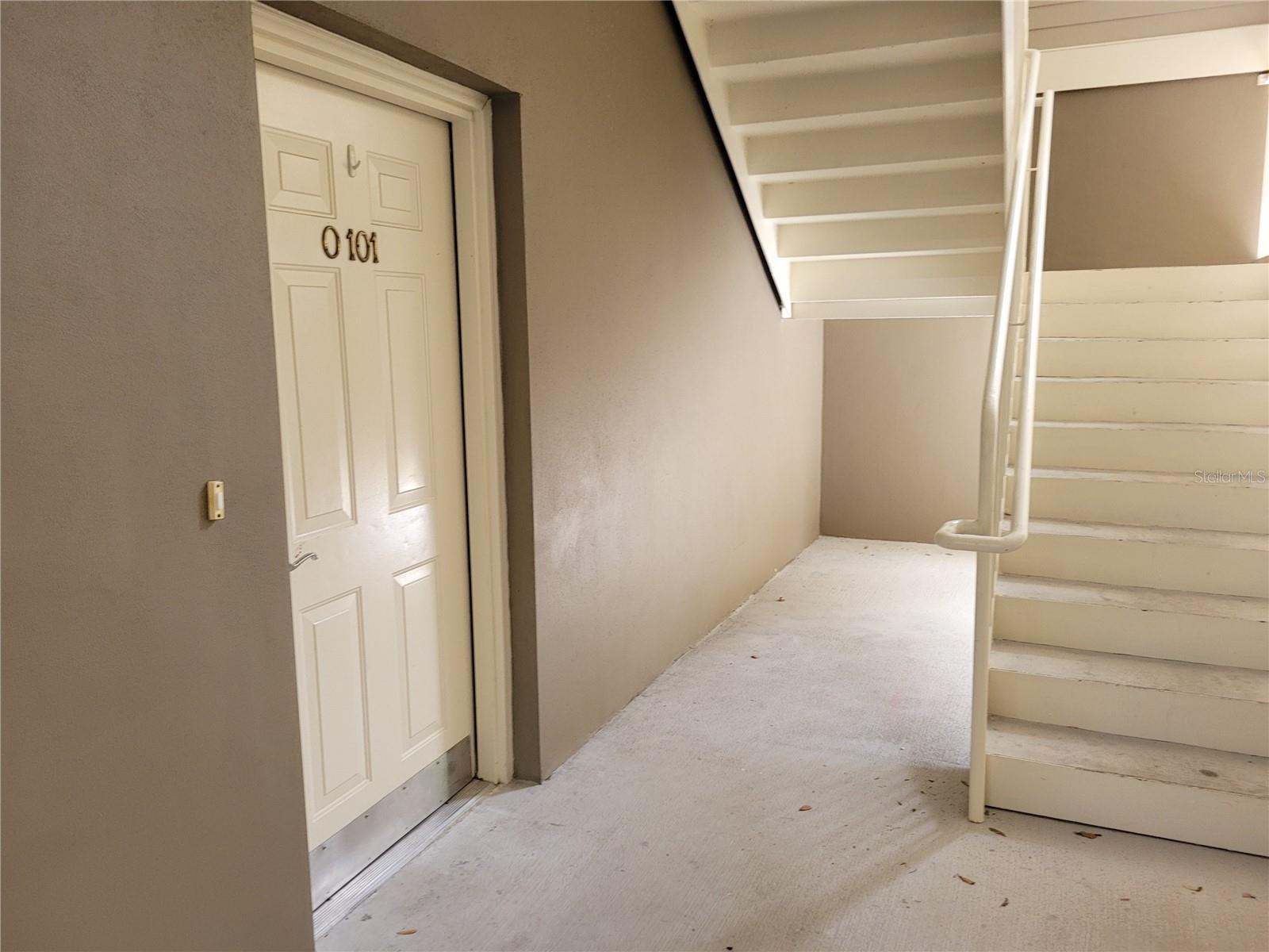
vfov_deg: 53.1
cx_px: 634
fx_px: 953
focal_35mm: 26
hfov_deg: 67.3
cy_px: 476
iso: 200
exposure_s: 1/120
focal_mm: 5.4
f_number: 1.8
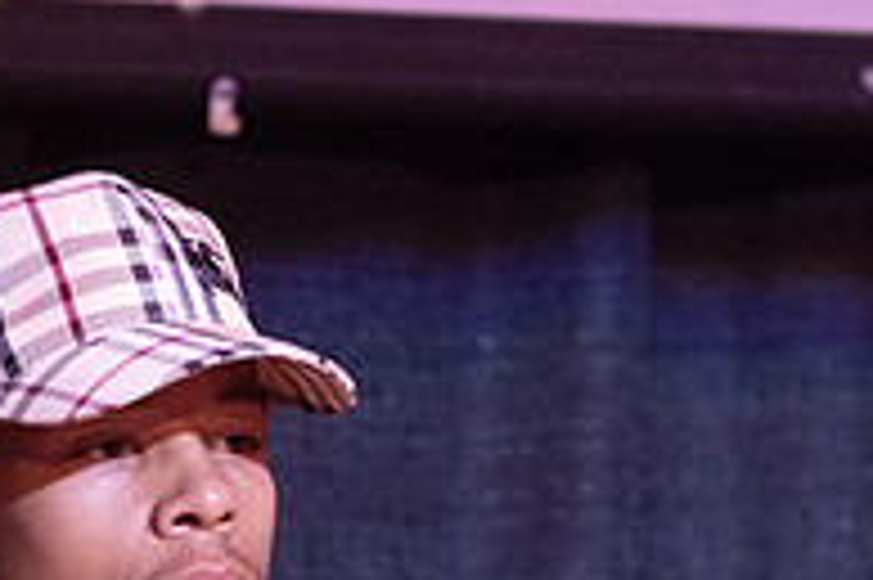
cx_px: 162
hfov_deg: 3.8
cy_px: 713
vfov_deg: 2.5
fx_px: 13059
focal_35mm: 539
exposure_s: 1/200
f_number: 2.8
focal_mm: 120
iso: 3200
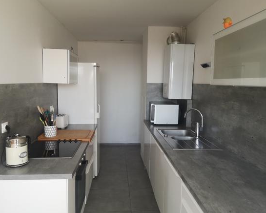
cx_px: 126
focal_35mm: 29
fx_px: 228
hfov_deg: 60.4
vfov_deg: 50.0
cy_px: 106
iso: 50
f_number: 1.8
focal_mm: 3.95
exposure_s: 1/128
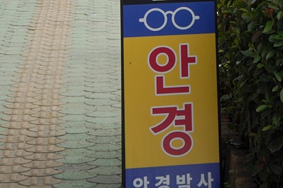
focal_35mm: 174
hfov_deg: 11.4
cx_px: 413
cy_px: -229
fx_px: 1368
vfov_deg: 7.5
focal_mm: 35
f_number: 16
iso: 200
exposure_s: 1/100
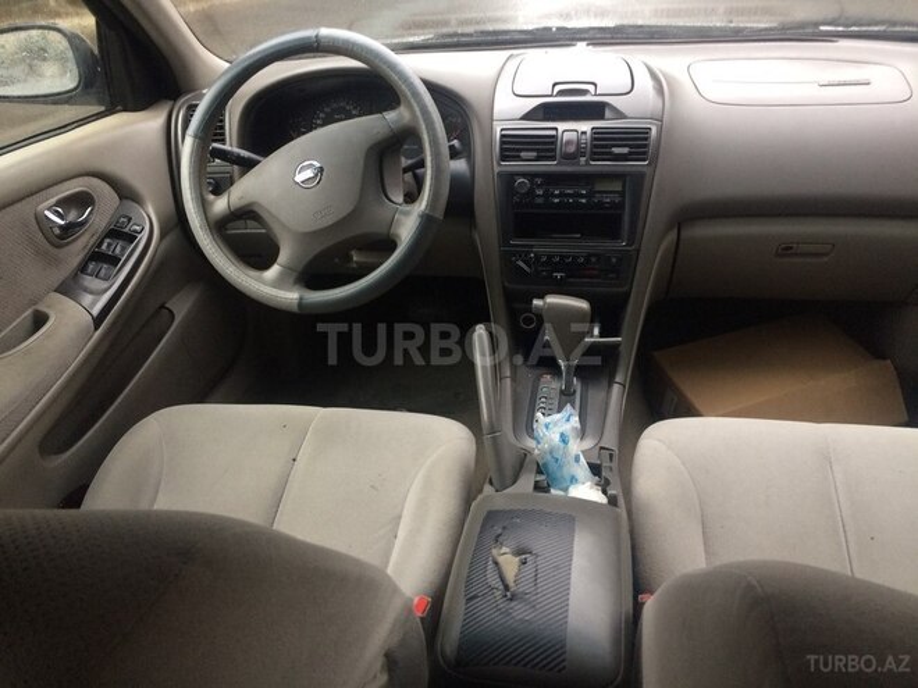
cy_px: 344
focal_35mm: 29
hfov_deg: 61.7
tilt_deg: -29.5
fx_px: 769
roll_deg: +3.9
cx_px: 459
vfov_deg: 48.2
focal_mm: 4.15
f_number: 2.2
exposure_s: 1/33
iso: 160
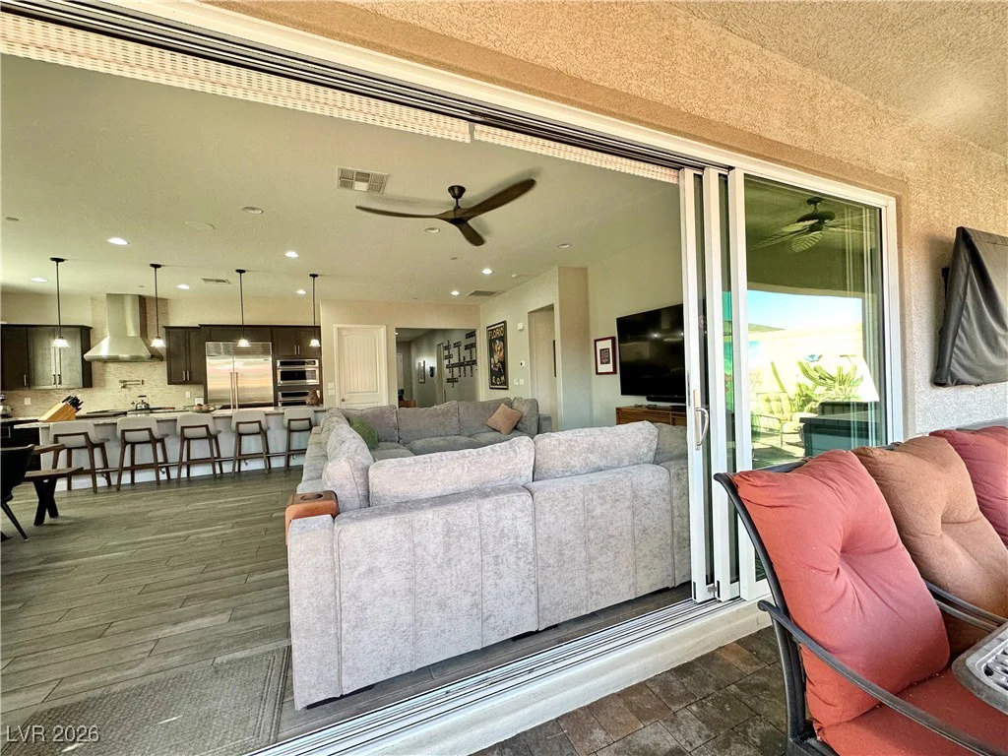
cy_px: 378
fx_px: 408
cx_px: 504
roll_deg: +2.1
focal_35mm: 14
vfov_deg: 85.7
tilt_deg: +0.5
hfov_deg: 102.1
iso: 125
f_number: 2.2
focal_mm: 2.22
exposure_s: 1/120
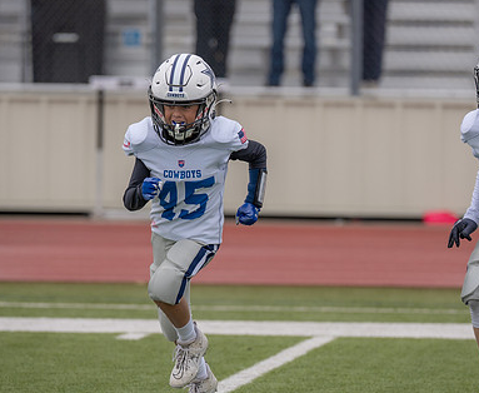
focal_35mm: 455
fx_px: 6513
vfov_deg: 3.5
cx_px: 205
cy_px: 212
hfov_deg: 4.2
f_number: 2.8
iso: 200
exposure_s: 1/1250
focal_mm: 200
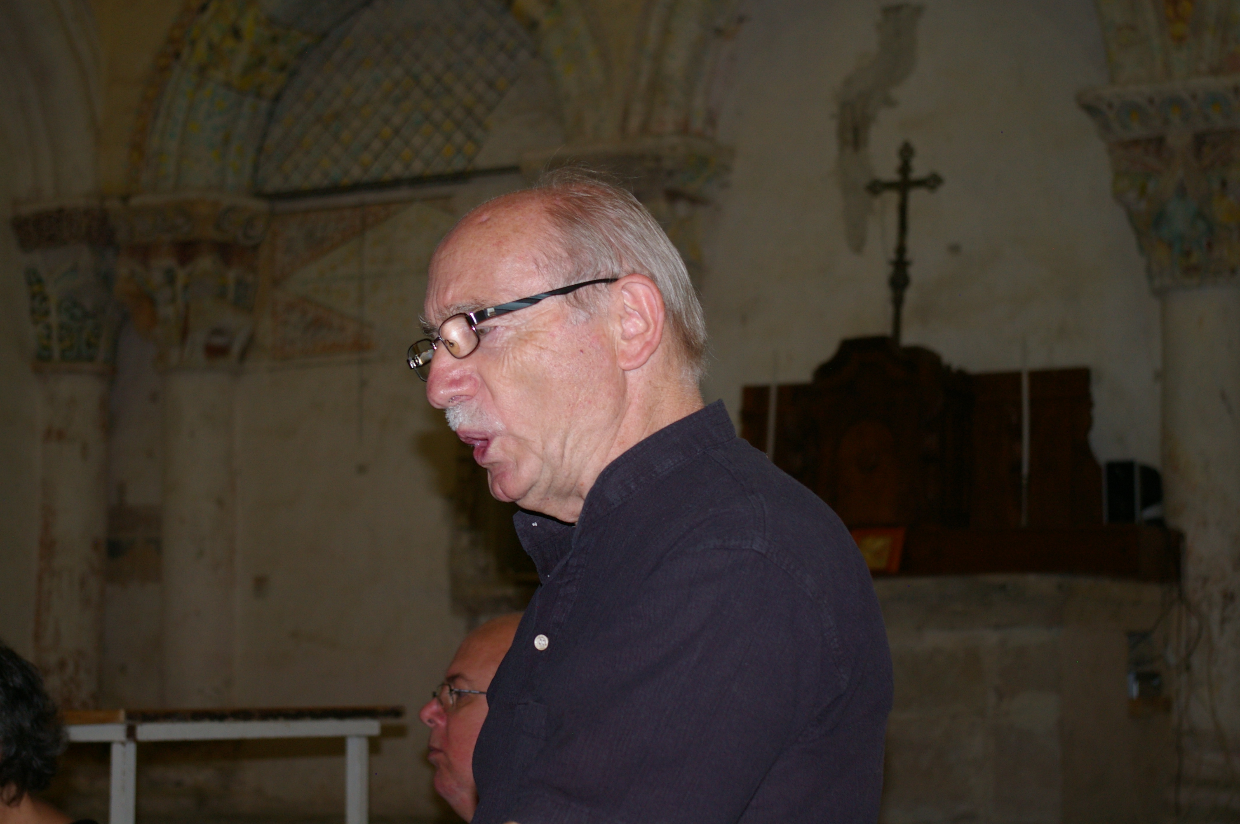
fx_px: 2839
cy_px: 412
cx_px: 620
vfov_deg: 16.5
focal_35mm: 82
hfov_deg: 24.6
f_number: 5.6
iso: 400
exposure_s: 1/60
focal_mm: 55
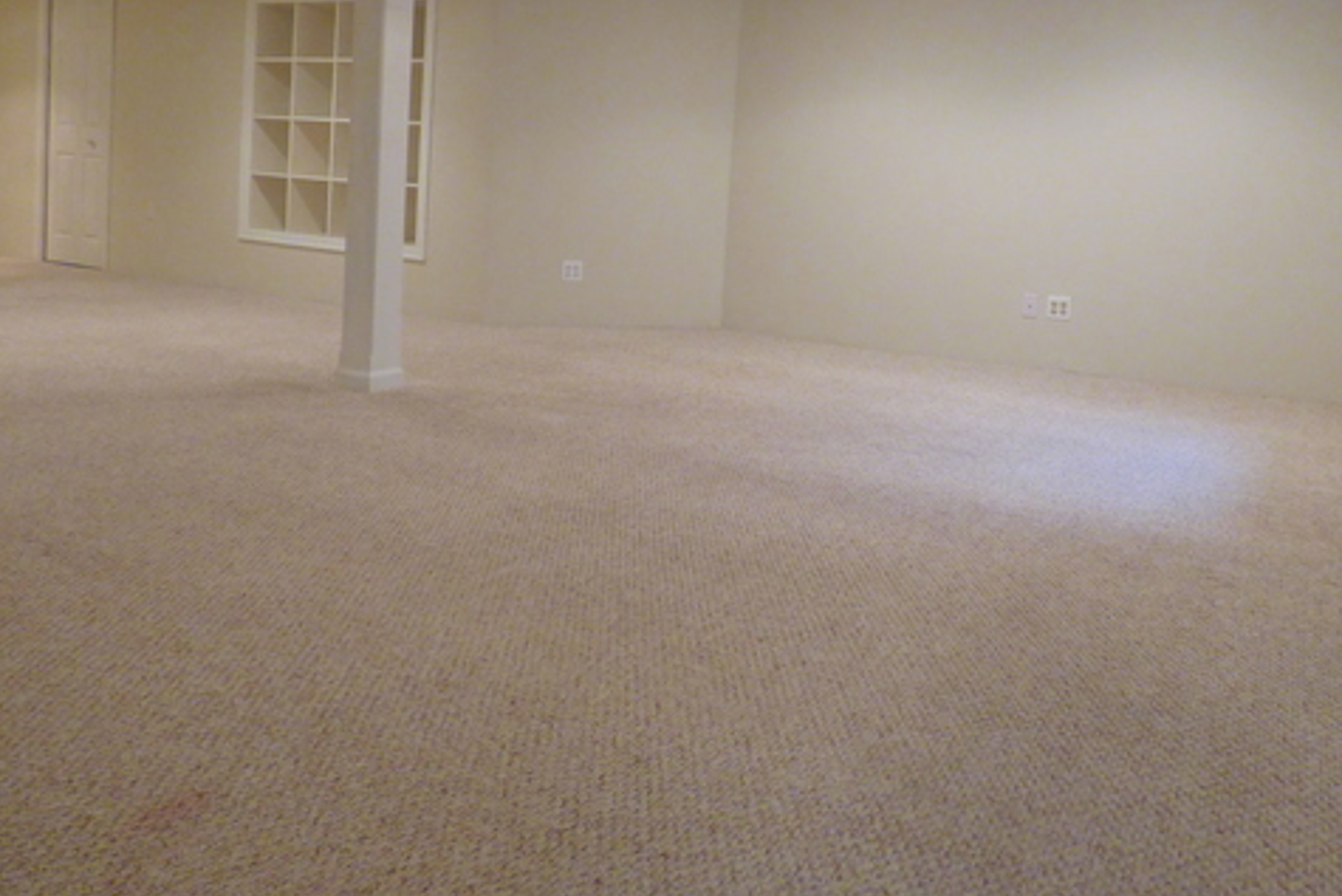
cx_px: 672
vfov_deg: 45.4
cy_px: 269
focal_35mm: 28
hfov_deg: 65.5
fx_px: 1044
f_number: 2.8
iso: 400
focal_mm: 3.58
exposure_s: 1/25
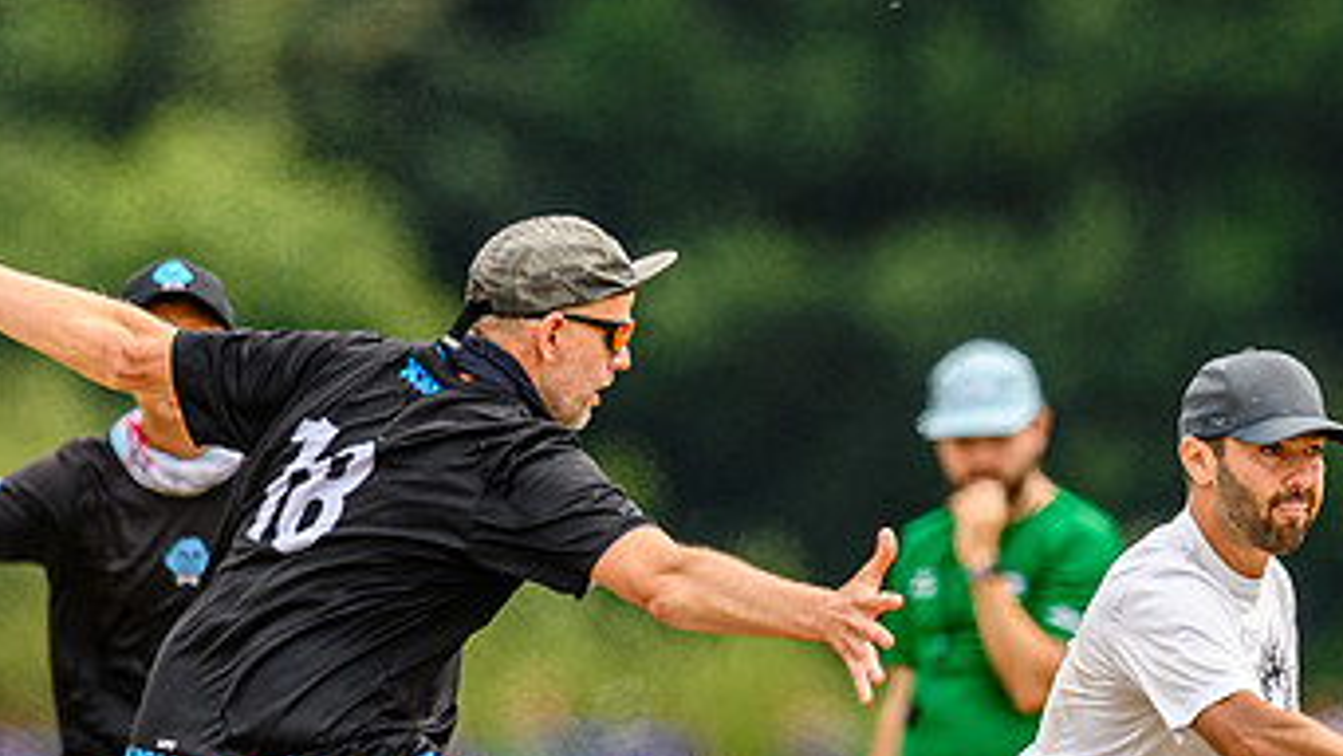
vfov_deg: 0.8
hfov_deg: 1.4
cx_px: 1201
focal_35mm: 1516
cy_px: 758
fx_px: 53999
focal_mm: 400
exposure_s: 1/1250
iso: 100
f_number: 3.2
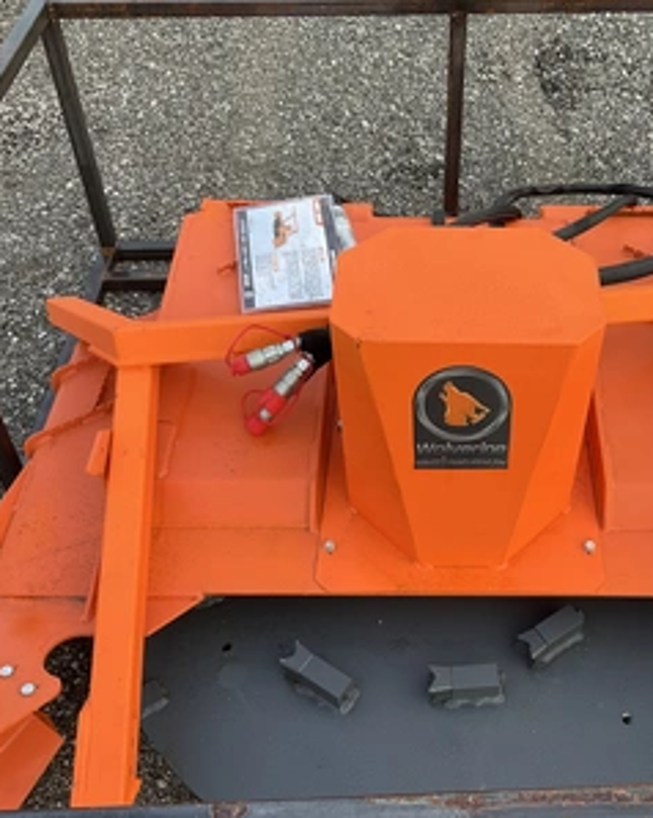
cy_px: 409
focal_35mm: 38
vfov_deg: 48.0
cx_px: 453
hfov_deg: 38.5
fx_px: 919
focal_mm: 3
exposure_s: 1/122
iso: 25
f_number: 1.8
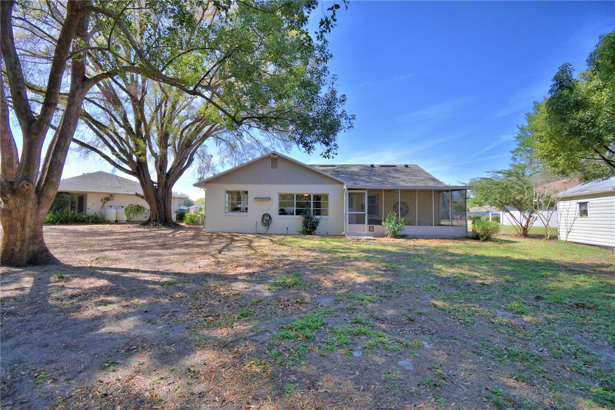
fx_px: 256
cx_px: 308
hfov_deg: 100.4
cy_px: 205
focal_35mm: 15
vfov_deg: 77.3
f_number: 4.5
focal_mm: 10
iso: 100
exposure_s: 1/500
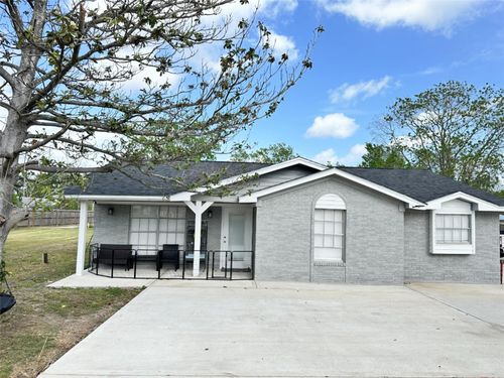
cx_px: 252
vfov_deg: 56.8
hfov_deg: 71.6
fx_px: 349
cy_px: 189
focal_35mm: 24
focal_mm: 6.86
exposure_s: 1/1305
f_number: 1.78
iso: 80
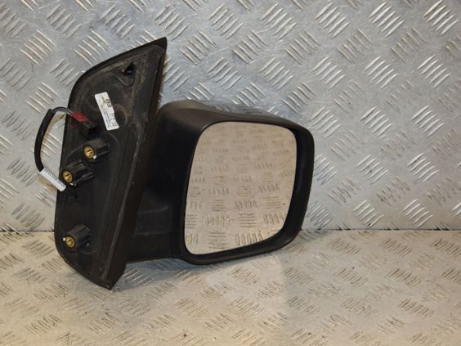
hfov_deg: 26.5
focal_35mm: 74
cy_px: 173
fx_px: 979
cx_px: 209
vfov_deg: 20.0
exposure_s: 1/200
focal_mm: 45
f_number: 5.6
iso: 800
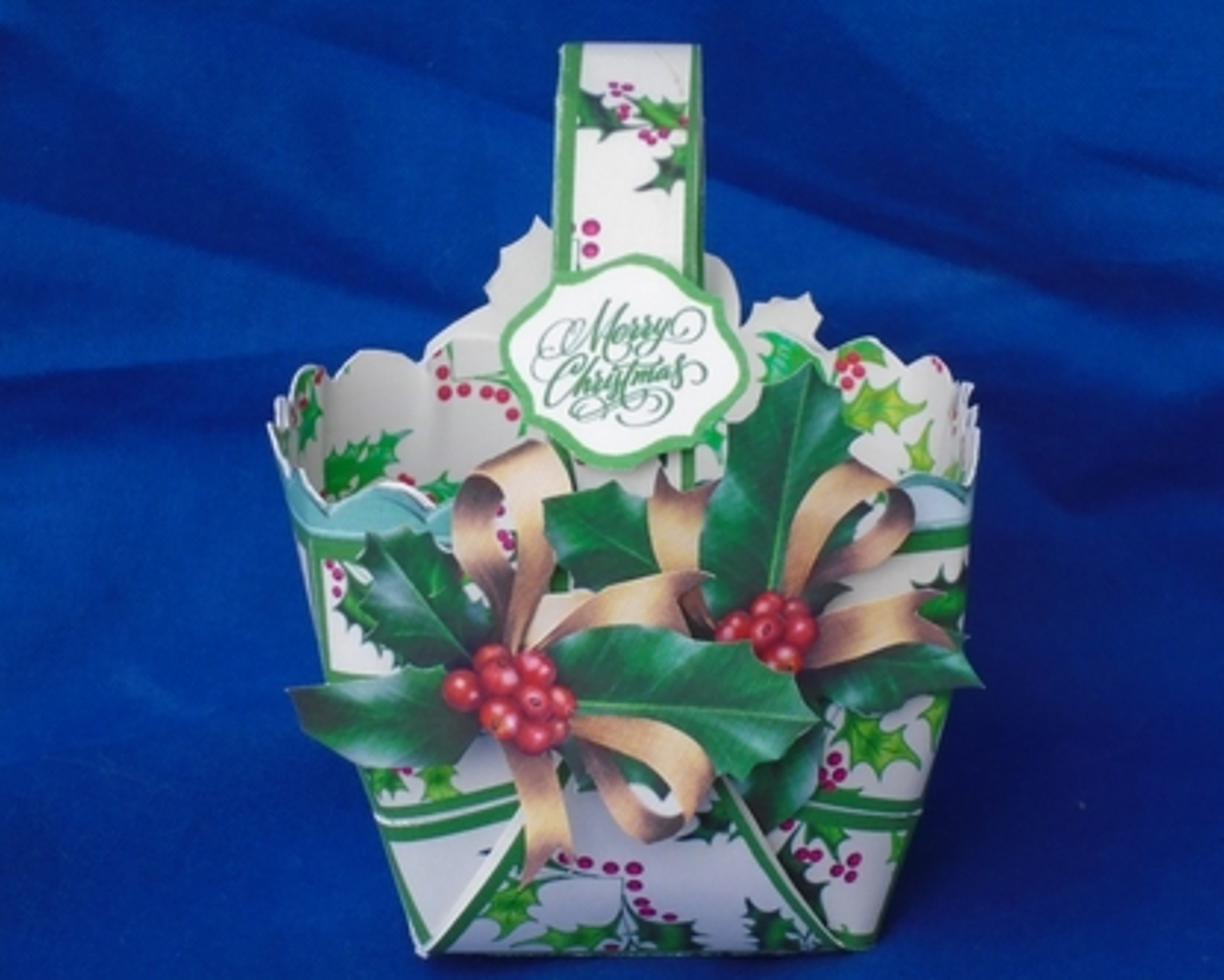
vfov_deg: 13.4
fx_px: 4167
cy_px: 487
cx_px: 653
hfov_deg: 16.7
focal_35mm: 115
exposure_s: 1/125
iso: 320
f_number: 5.8
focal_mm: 19.3
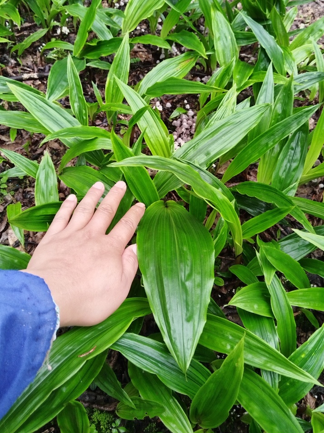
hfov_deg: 48.2
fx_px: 362
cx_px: 174
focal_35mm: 29
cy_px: 197
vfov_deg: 61.6
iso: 456
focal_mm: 4.95
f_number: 1.9
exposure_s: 1/100
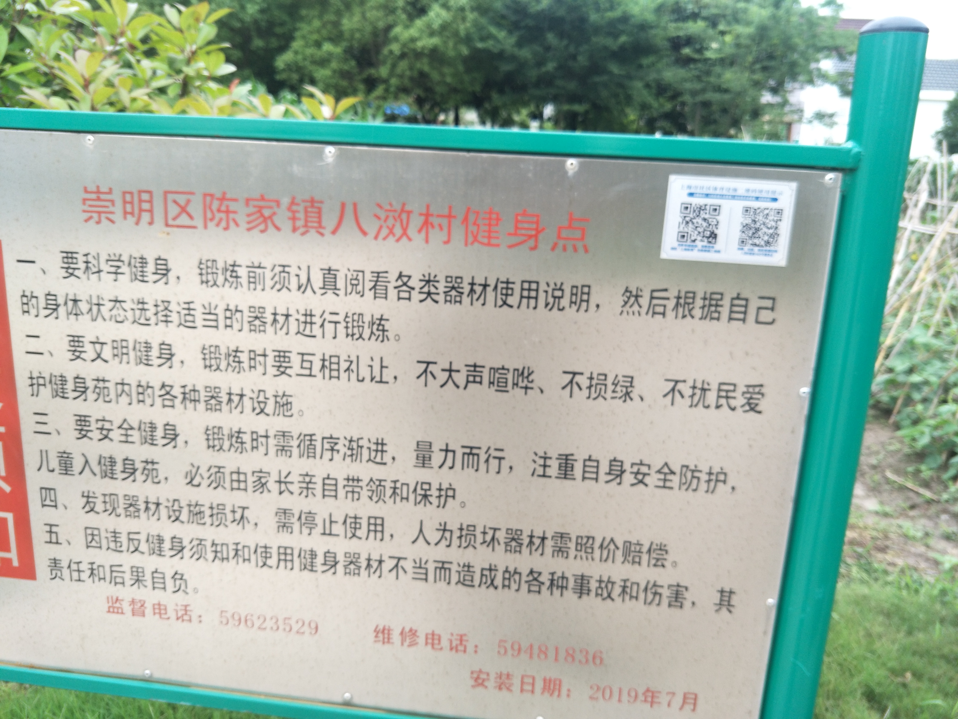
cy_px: 360
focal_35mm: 24
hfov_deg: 71.6
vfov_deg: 56.8
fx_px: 664
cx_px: 479
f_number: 1.7
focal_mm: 4.1
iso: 33
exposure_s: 1/109
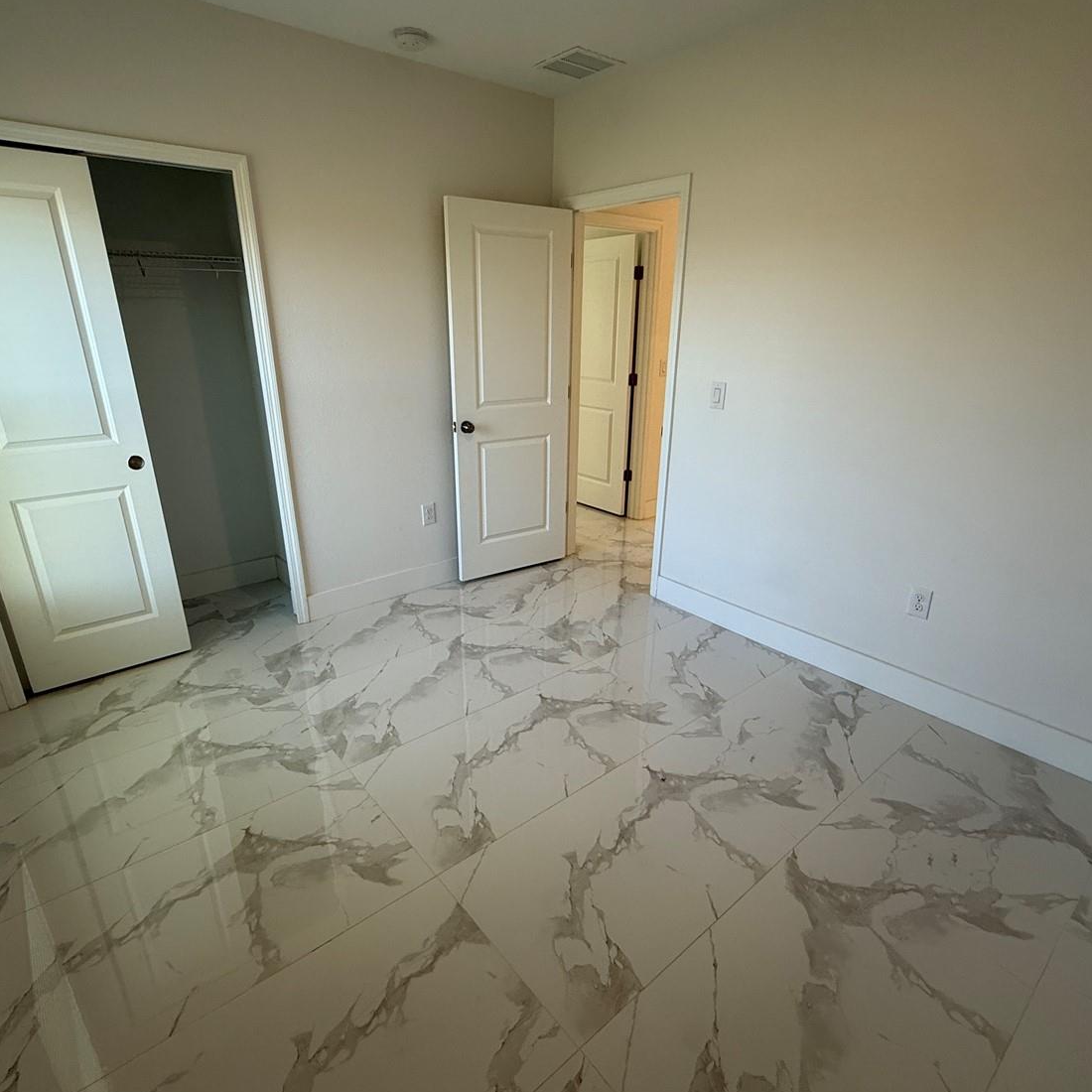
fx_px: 642
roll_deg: -0.5
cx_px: 538
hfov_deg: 80.7
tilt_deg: -20.5
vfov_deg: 80.7
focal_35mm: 18
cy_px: 559
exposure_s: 1/120
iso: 100
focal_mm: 2.22
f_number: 2.2
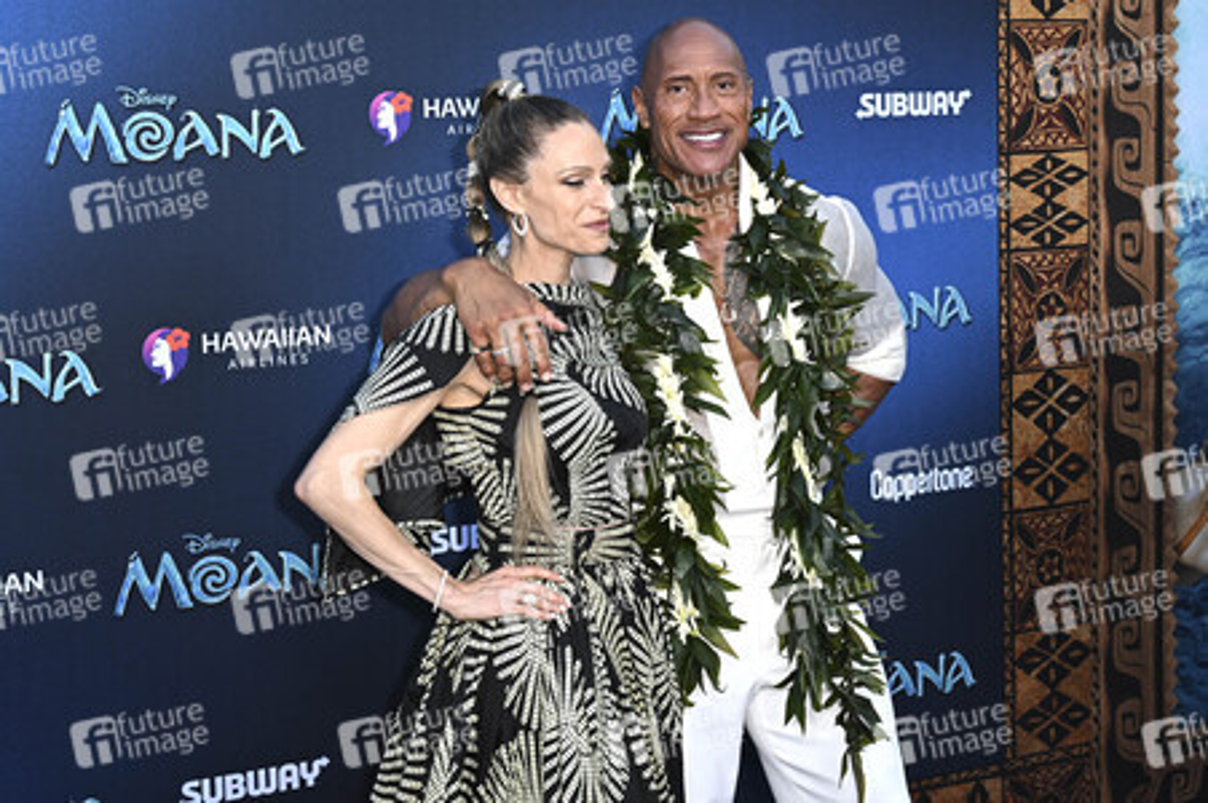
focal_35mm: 52
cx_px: 604
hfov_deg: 38.2
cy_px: 402
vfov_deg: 26.0
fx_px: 1744
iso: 1000
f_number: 6.3
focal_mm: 52
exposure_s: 1/250
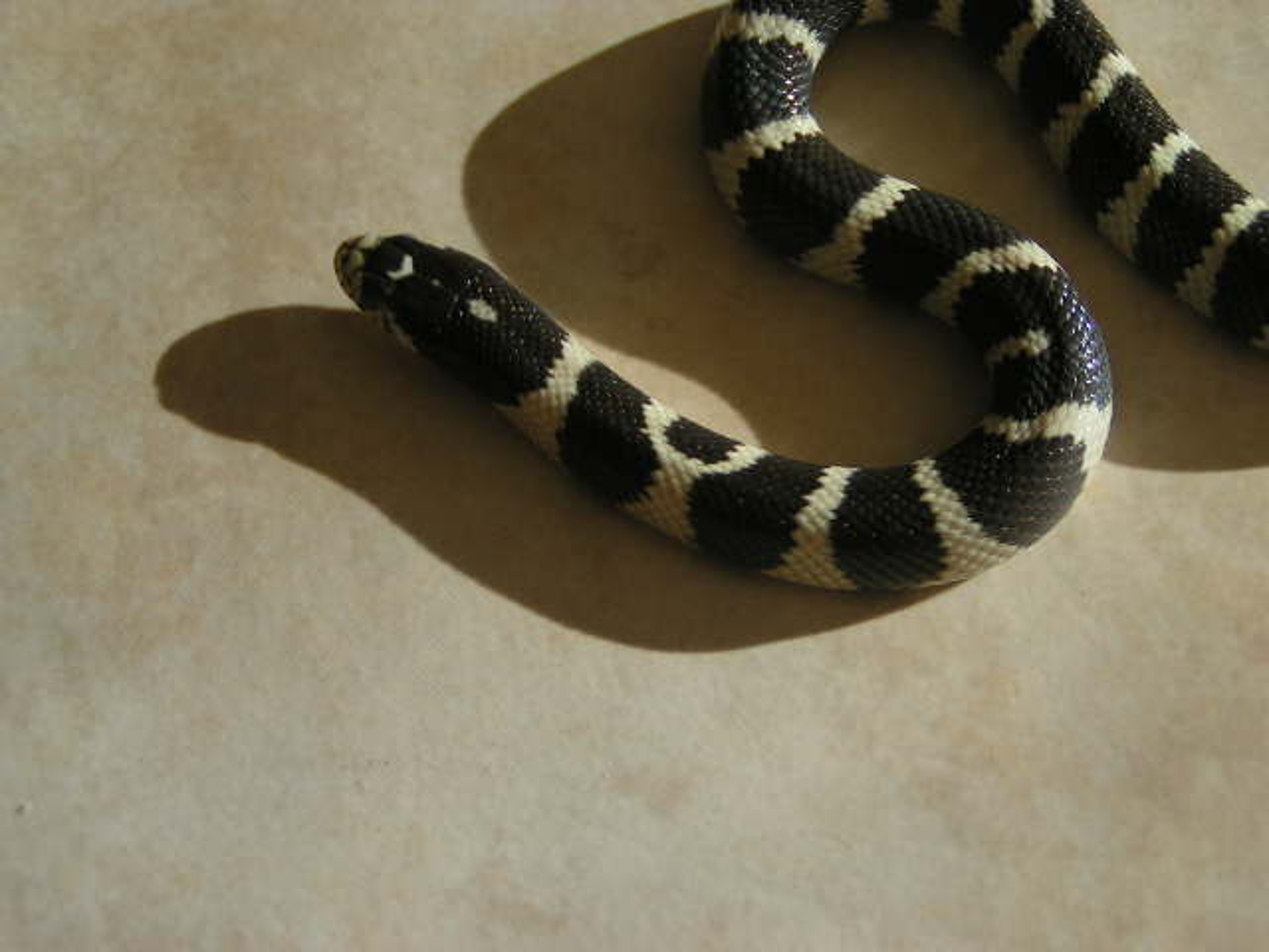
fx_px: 2310
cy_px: 476
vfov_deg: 23.3
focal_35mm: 63
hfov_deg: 30.7
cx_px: 634
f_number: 3.2
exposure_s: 1/60
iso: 50
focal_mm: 9.7
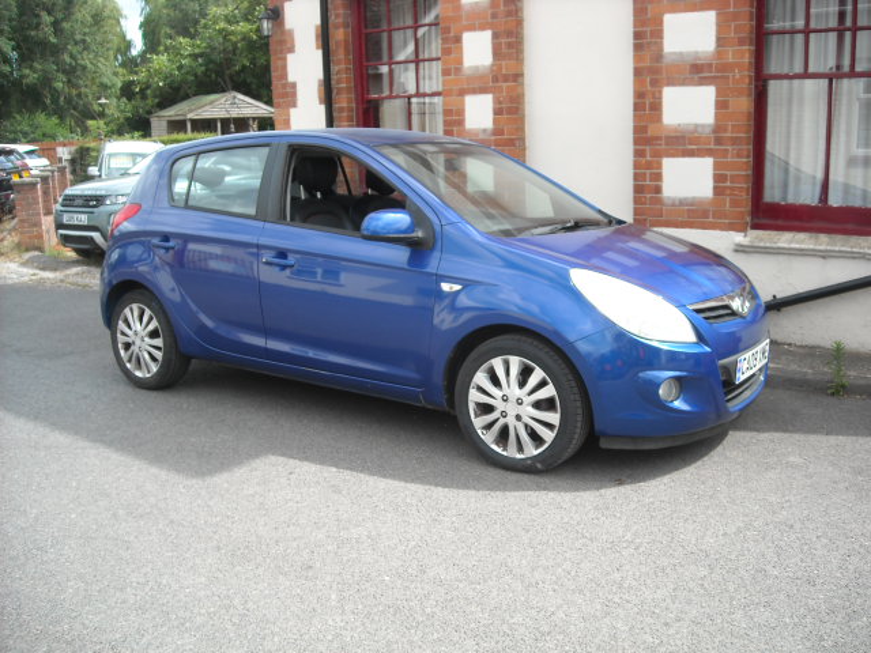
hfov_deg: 52.6
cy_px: 326
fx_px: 881
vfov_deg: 40.7
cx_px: 436
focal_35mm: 35
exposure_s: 1/272
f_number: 2.8
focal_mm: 5.7
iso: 64
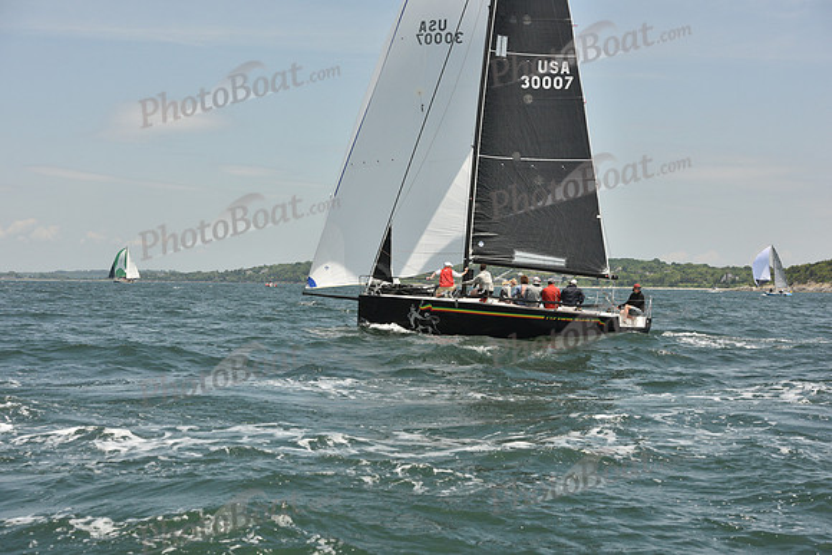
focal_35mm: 70
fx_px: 1618
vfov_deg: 19.5
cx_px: 416
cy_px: 278
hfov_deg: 28.8
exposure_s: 1/1600
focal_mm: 70
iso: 400
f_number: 8
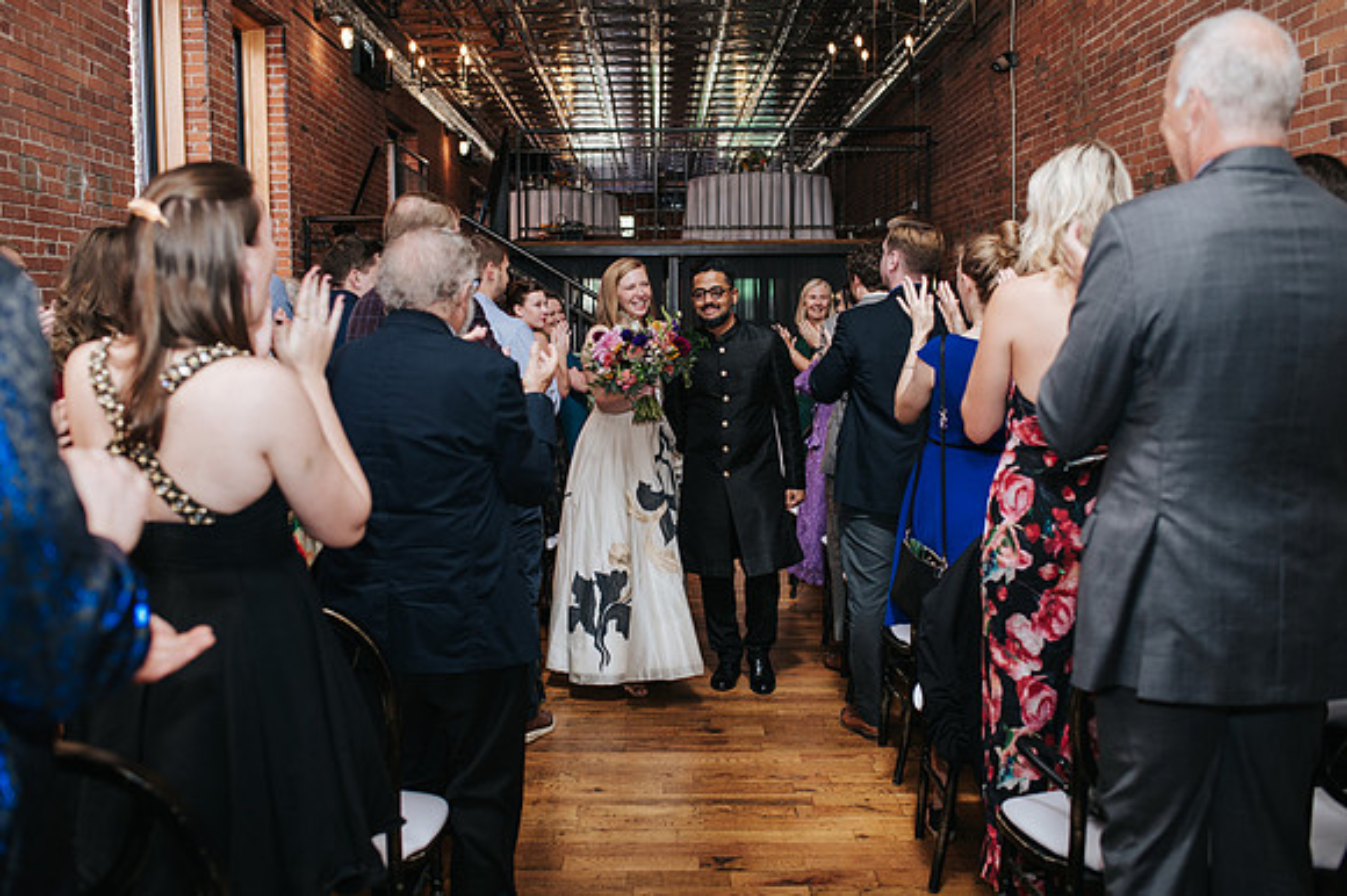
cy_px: 448
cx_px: 648
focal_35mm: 36
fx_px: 1362
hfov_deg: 52.6
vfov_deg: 36.4
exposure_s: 1/200
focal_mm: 35
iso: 800
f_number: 3.2
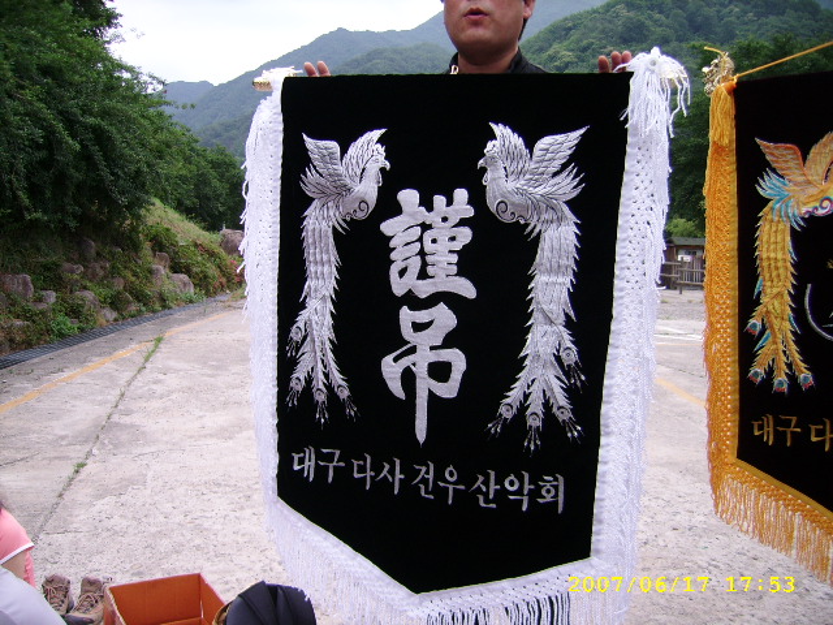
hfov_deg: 52.6
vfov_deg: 40.7
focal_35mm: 35
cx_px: 416
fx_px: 842
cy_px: 312
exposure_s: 1/71
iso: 100
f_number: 2.8
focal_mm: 5.95
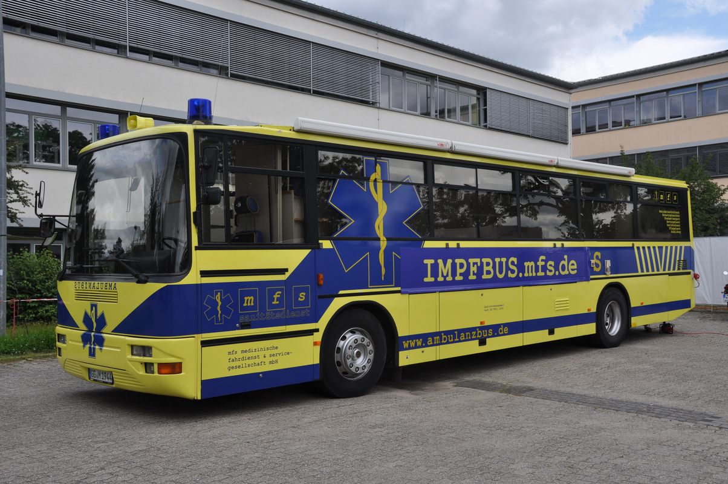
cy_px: 242
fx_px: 727
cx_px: 364
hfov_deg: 53.2
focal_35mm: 36
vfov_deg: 36.8
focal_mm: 24
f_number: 9
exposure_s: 1/320
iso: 200
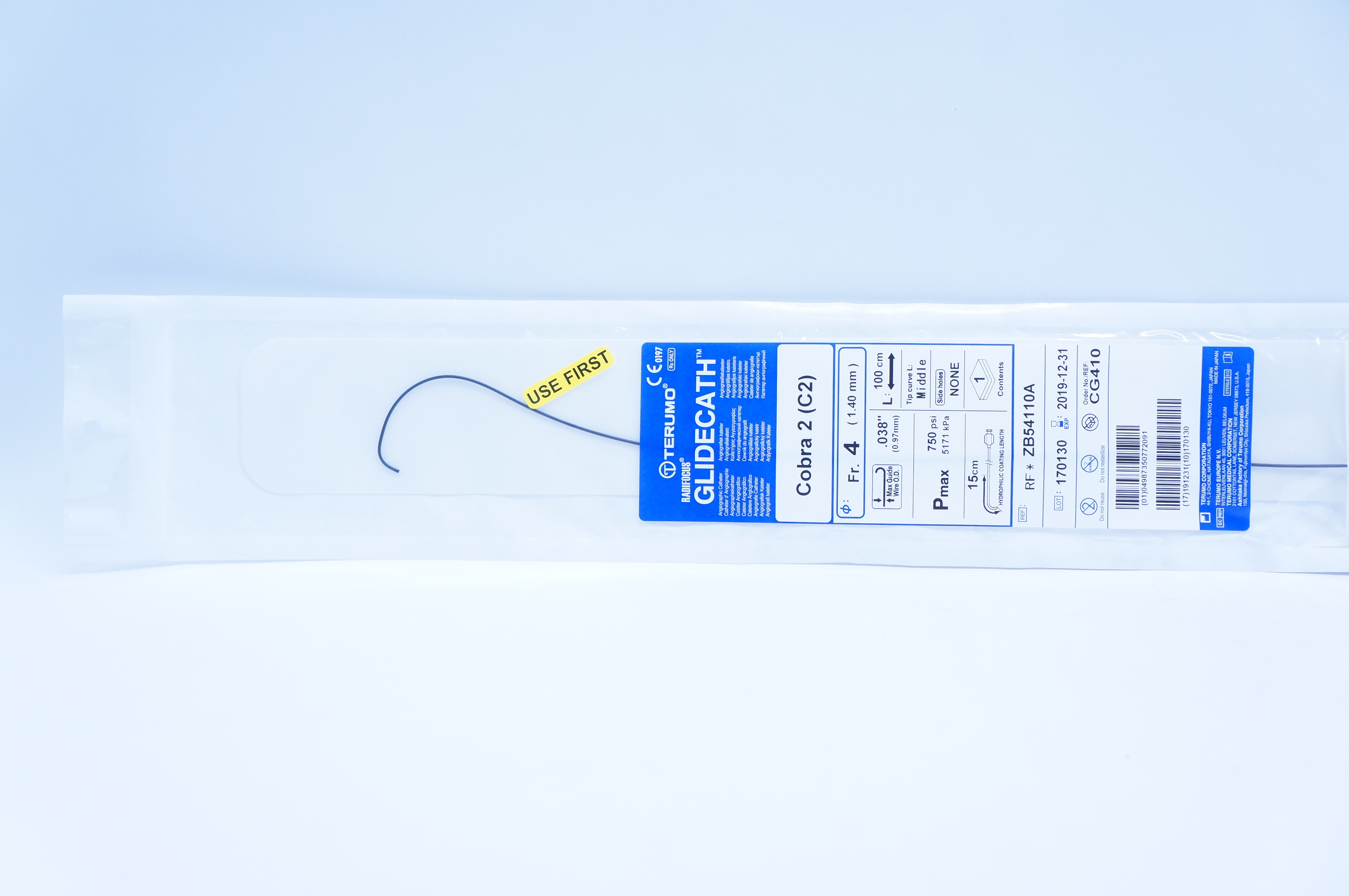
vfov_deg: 28.9
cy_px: 448
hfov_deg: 42.4
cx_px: 674
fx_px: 1741
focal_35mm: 46
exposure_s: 1/125
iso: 800
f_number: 5.6
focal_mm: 31
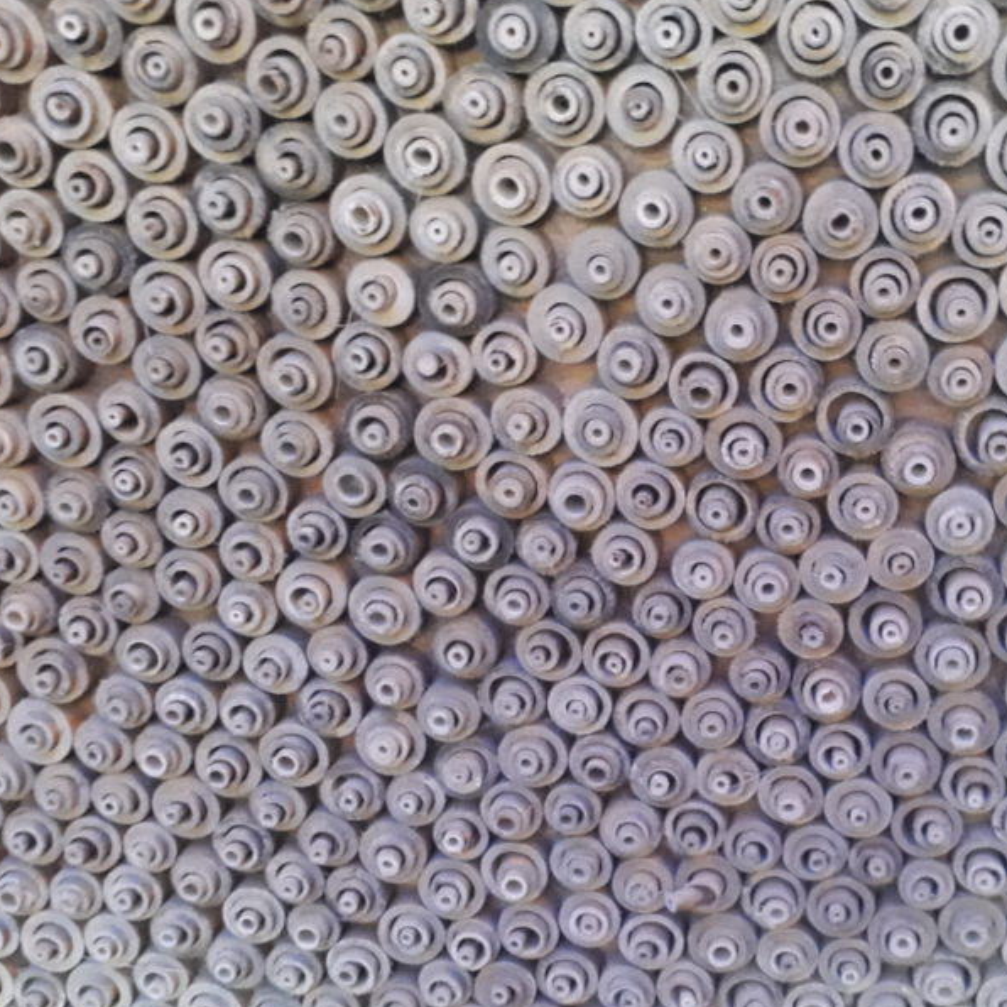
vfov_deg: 40.9
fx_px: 1349
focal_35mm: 41
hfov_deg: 39.8
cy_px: 476
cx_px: 760
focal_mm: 3.6
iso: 640
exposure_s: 1/17
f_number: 1.9
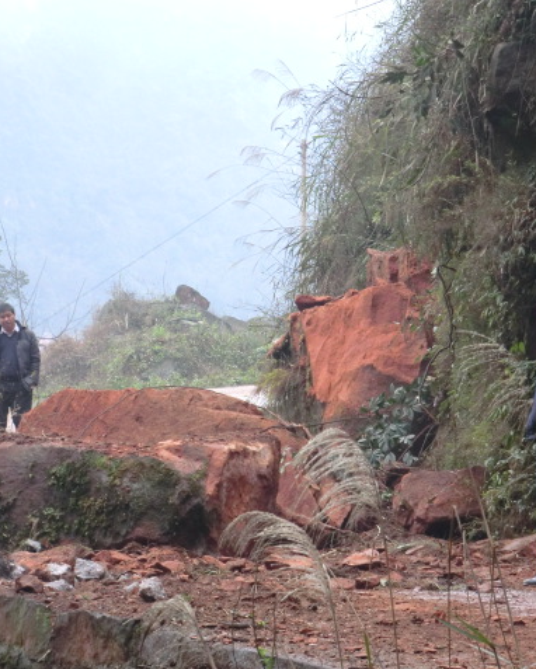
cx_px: 344
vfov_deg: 12.0
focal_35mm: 161
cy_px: 335
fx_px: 3190
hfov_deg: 9.6
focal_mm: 22
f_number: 5.2
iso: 250
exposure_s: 1/60
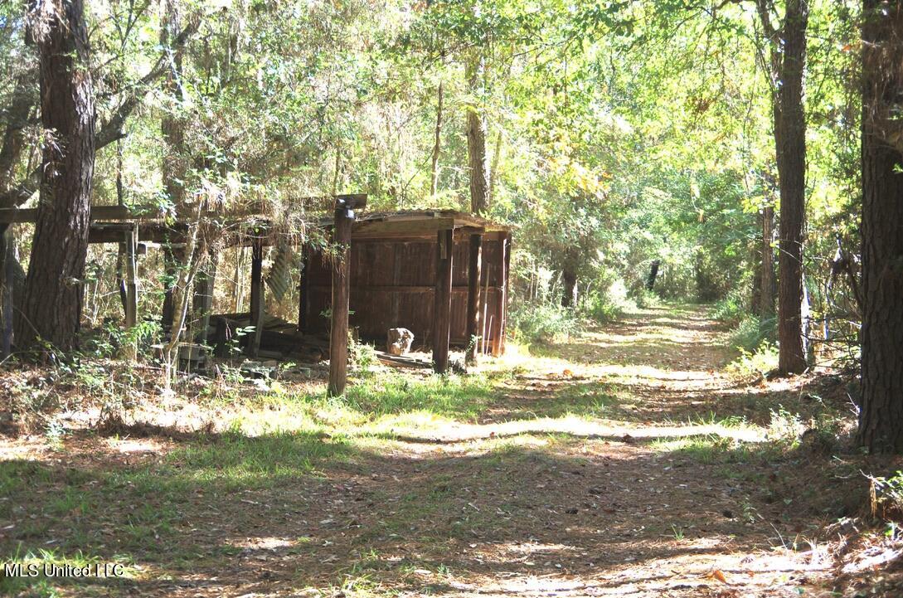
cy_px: 299
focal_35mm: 60
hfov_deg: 33.5
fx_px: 1502
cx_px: 452
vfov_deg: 22.5
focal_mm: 40
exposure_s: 1/80
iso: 200
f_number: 4.5
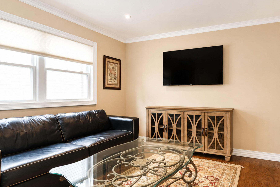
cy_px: 93
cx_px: 162
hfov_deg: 80.6
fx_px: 163
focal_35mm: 21
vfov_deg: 59.5
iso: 1600
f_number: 6.4
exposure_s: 1/80
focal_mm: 10
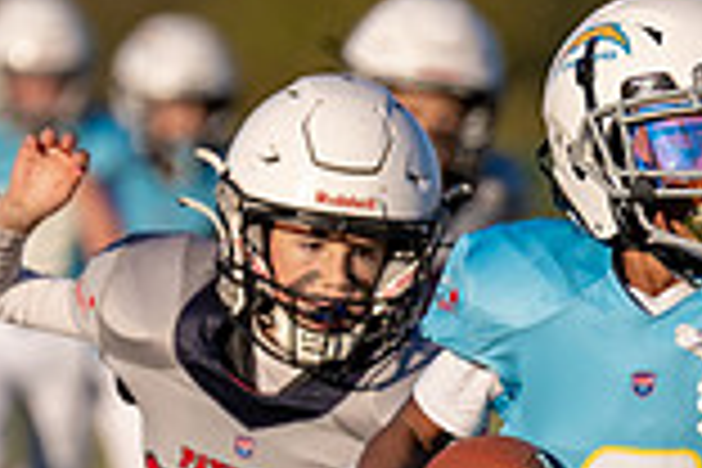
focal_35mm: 1169
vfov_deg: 1.2
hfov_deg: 1.8
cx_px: 647
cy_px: 628
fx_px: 22794
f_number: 2.8
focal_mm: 200
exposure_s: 1/2500
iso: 100
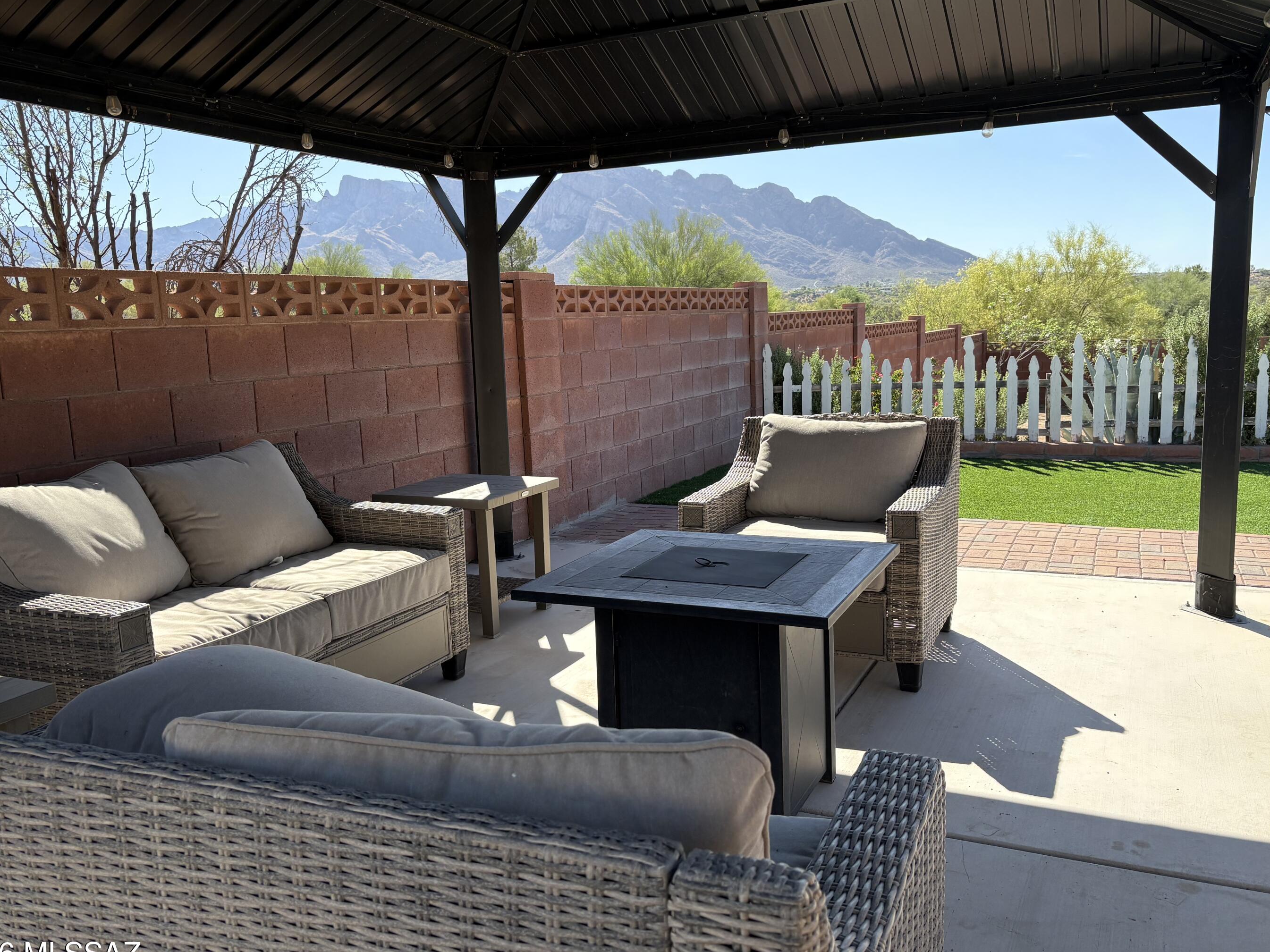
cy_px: 471
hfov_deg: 61.7
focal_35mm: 29
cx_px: 632
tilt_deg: -9.0
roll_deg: +1.6
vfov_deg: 48.2
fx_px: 1064
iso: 64
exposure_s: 1/2208
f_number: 1.6
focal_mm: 5.96
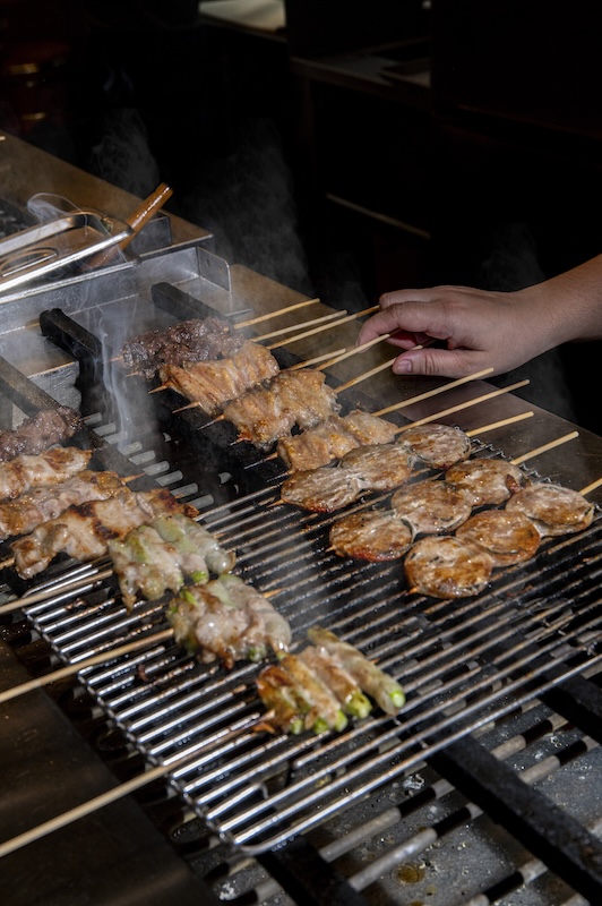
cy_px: 453
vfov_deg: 39.6
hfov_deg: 26.9
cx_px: 301
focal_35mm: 50
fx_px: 1256
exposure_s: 1/50
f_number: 9
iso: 640
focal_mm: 50
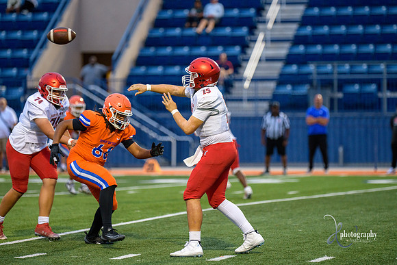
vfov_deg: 6.5
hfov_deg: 9.8
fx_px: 2316
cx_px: 198
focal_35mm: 210
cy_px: 132
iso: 900
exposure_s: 1/1250
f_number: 2.8
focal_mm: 210
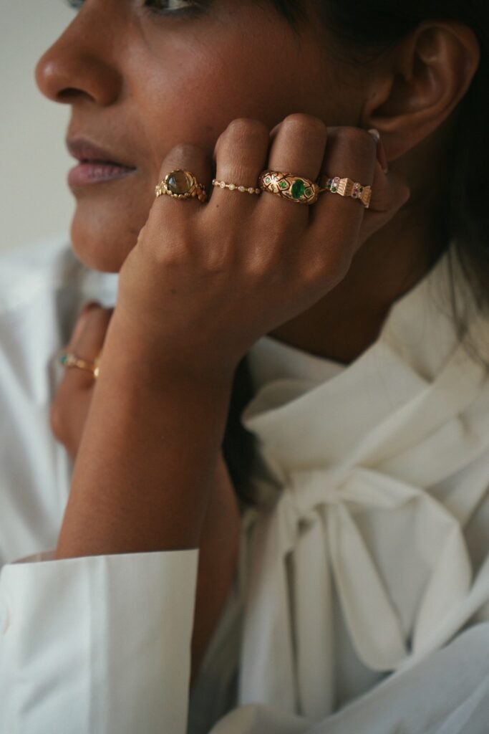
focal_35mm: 99
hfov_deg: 13.8
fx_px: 2016
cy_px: 367
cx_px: 244
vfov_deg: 20.6
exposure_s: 1/100
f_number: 2.8
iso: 125
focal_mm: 66
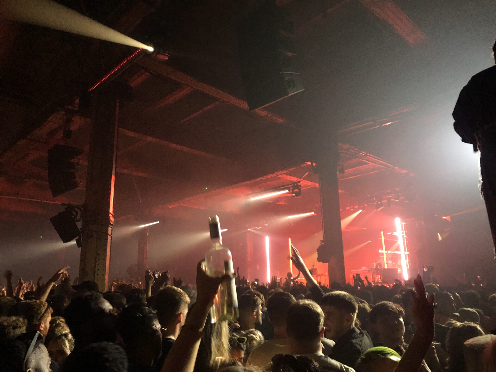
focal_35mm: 28
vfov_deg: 49.7
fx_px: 401
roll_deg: +2.6
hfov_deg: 63.4
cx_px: 248
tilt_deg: +12.2
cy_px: 186
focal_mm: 3.99
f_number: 1.8
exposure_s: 1/6
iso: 100
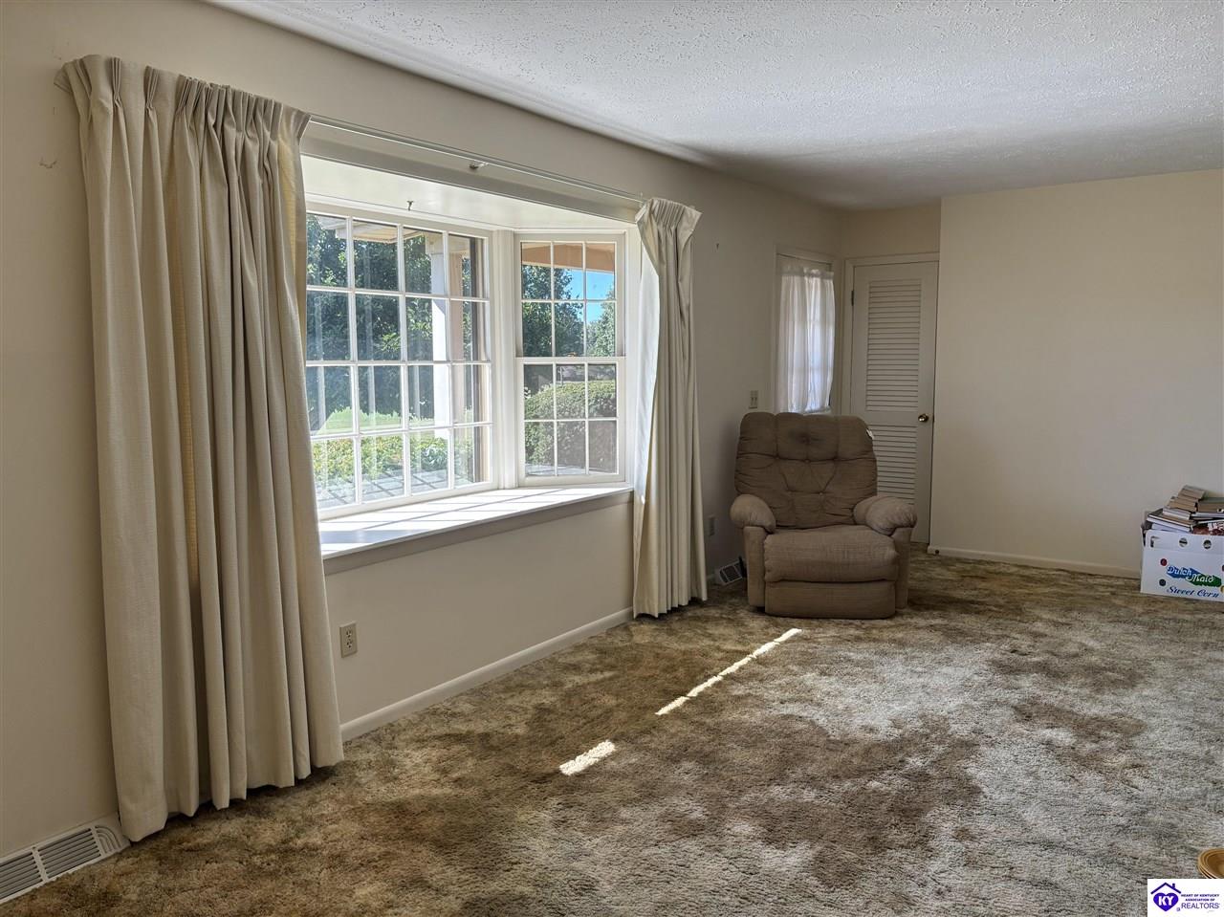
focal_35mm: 26
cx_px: 612
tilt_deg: -6.0
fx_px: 919
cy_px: 458
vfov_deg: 53.0
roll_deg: +0.4
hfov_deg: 67.3
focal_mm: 5.96
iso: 40
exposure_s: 1/260
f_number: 1.6
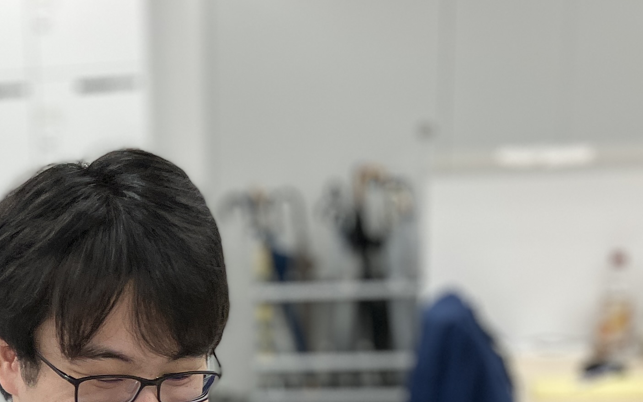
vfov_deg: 14.1
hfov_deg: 23.8
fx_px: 1490
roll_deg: +0.1
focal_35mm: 85
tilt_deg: -20.8
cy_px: 661
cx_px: 81
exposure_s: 1/100
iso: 64
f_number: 1.8
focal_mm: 3.99
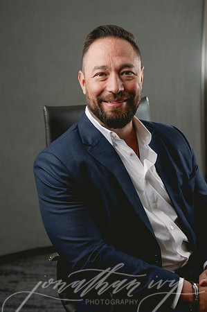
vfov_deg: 39.6
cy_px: 156
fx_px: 432
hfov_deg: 26.9
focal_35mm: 50
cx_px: 104
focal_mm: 50
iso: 50
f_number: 3.5
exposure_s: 1/200
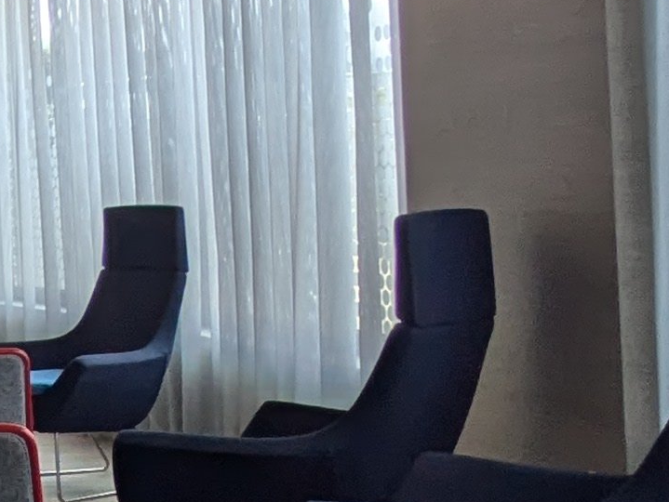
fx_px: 1740
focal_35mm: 90
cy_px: 187
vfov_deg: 16.4
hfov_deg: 17.2
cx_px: -584
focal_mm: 1.83
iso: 45
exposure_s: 1/102
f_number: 2.2
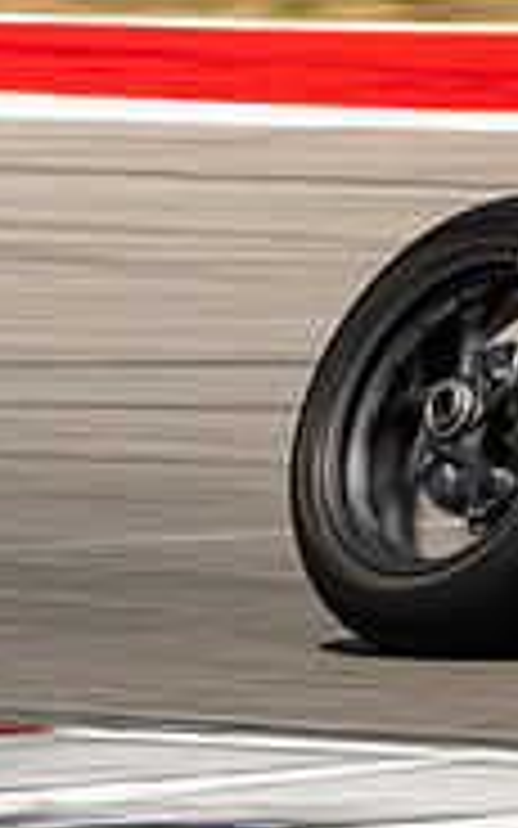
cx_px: 712
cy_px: 290
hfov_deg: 1.4
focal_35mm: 963
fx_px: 21752
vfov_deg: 2.2
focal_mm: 200
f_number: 9
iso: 160
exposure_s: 1/250
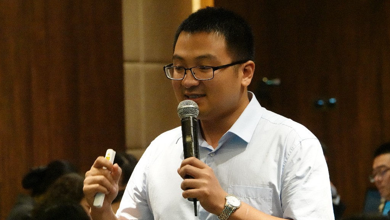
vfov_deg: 5.2
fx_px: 2400
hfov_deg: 9.3
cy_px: 99
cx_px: 195
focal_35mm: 232
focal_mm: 81.1
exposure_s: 1/250
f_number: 4
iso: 5000
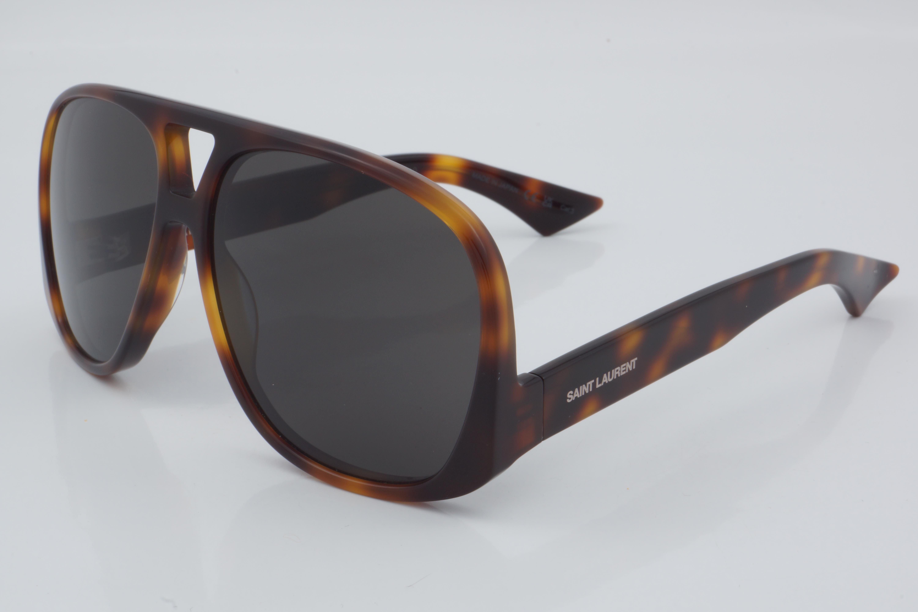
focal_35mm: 75
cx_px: 459
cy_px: 306
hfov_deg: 27.0
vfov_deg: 18.2
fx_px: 1912
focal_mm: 50
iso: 100
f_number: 32
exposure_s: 1/4
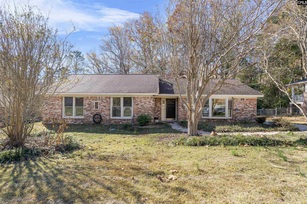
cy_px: 102
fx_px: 141
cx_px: 154
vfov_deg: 72.1
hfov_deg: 95.0
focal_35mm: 16
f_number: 6.3
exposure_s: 1/400
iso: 200
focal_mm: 11
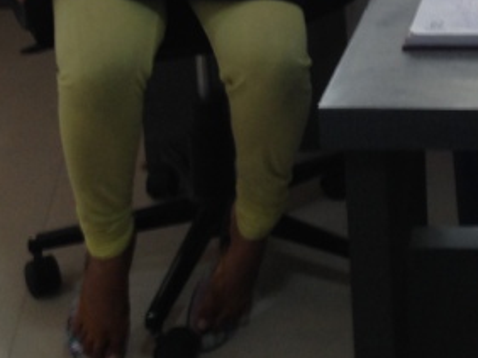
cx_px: 585
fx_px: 1656
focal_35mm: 120
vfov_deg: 11.6
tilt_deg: -11.8
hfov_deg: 15.8
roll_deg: -0.3
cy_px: -232
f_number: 2.4
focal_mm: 4.12
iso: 50
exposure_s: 1/20
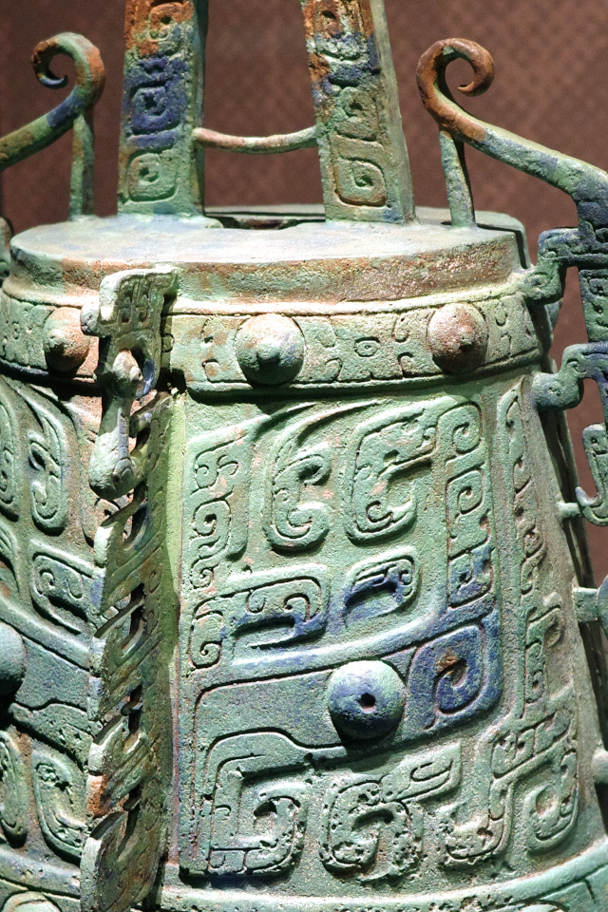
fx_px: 2027
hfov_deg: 17.1
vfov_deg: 25.2
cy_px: 622
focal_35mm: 80
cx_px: 296
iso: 1600
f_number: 2.8
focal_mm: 26
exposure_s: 1/40
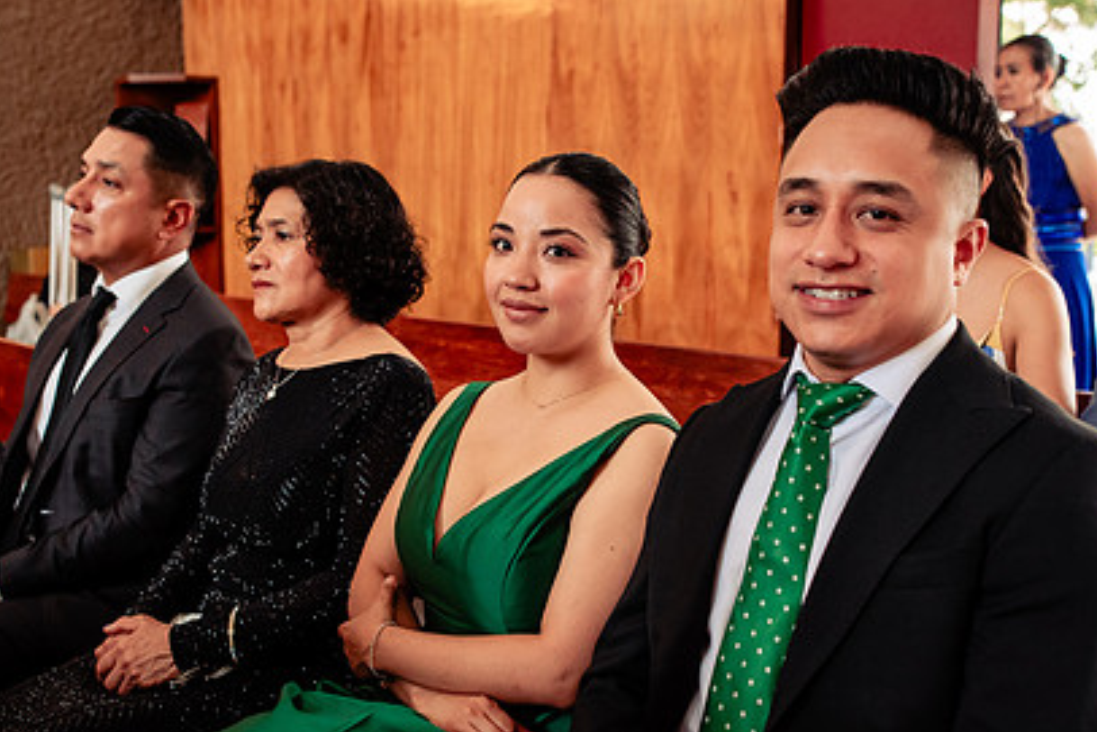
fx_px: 1524
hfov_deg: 39.6
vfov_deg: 27.0
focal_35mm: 50
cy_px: 390
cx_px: 516
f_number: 4.5
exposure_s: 1/125
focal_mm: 35
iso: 1600
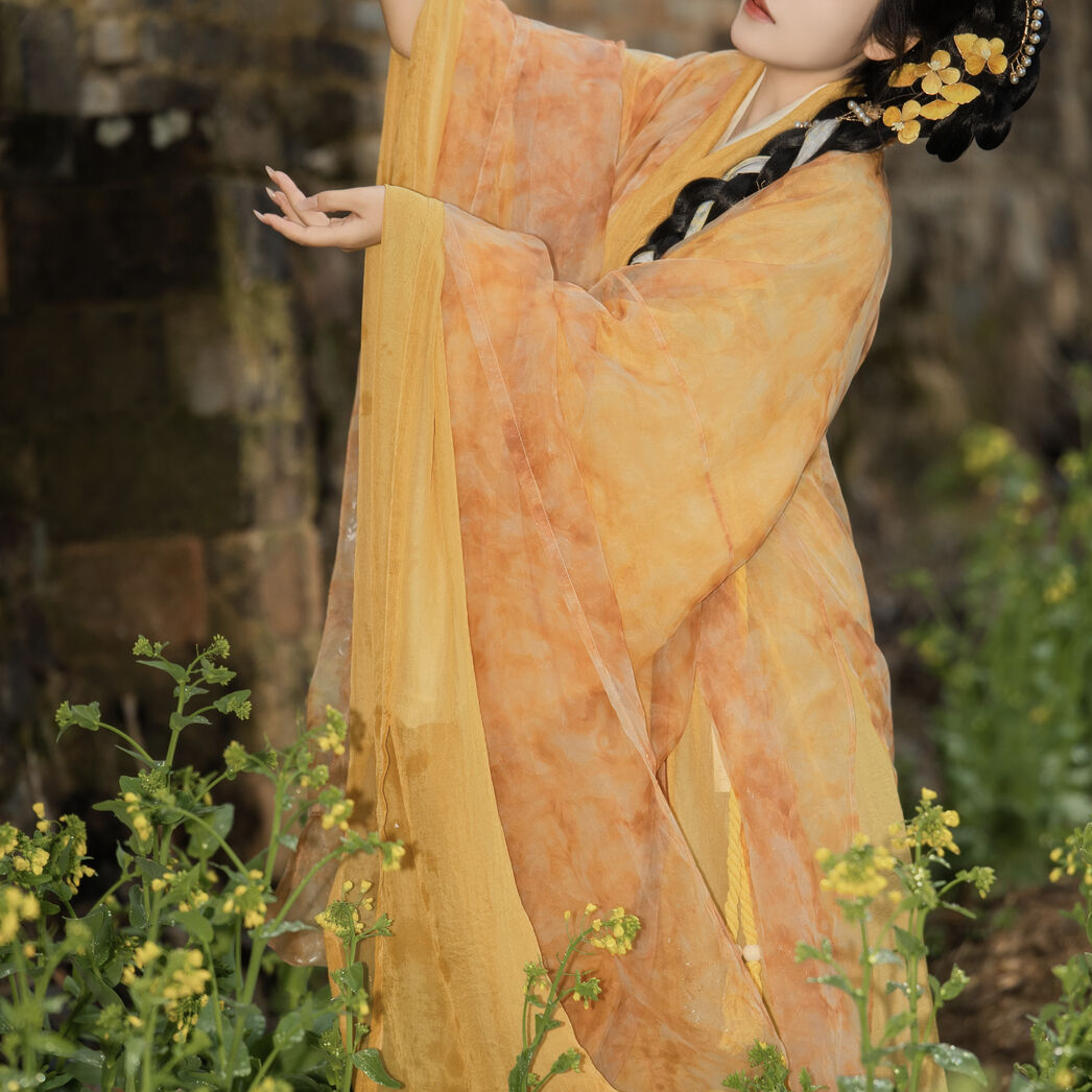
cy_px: 547
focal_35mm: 174
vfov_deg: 10.0
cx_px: 601
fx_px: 6210
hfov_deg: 10.0
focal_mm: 119
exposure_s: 1/125
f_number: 2.8
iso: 250
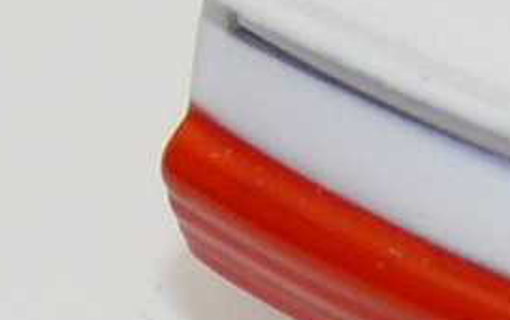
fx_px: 9392
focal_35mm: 675
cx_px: 1366
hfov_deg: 3.1
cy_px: -239
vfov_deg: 1.9
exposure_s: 1/30
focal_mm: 13.8
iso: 100
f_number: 4
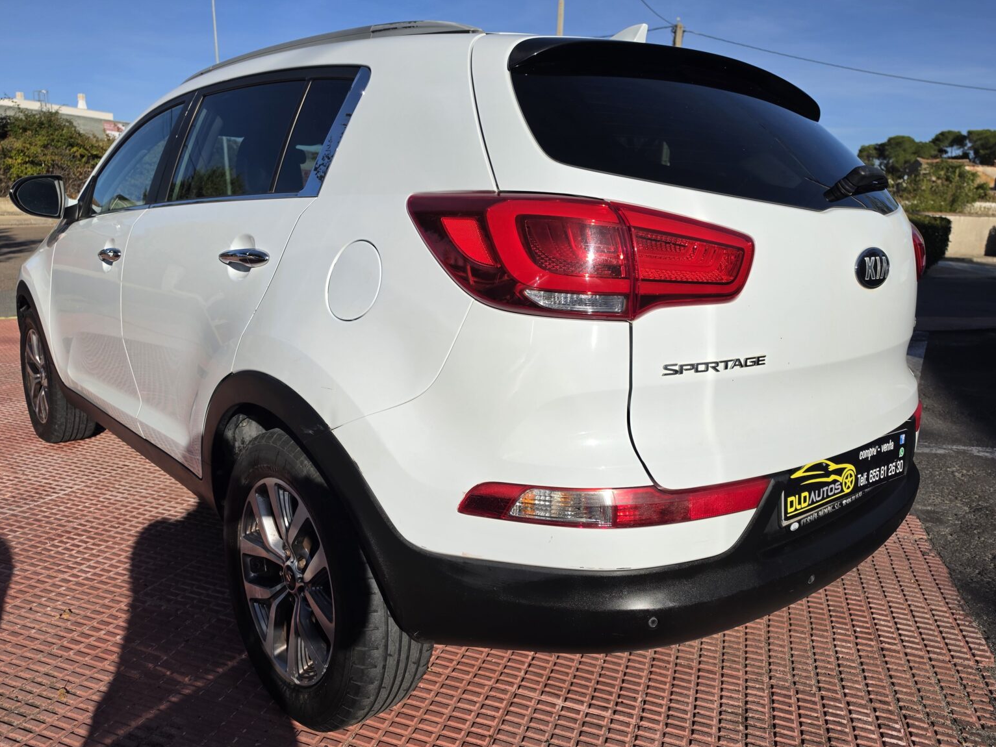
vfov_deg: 56.8
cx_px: 487
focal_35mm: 24
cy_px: 368
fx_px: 691
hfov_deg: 71.6
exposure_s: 1/7939
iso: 40
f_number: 1.4
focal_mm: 6.5
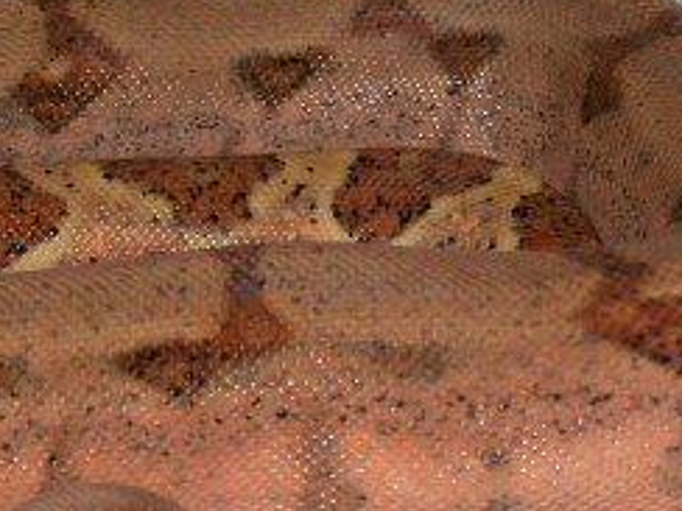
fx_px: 4039
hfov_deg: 9.6
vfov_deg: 7.2
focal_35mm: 205
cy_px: 466
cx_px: 115
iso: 100
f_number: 3.4
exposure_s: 1/125
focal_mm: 19.9
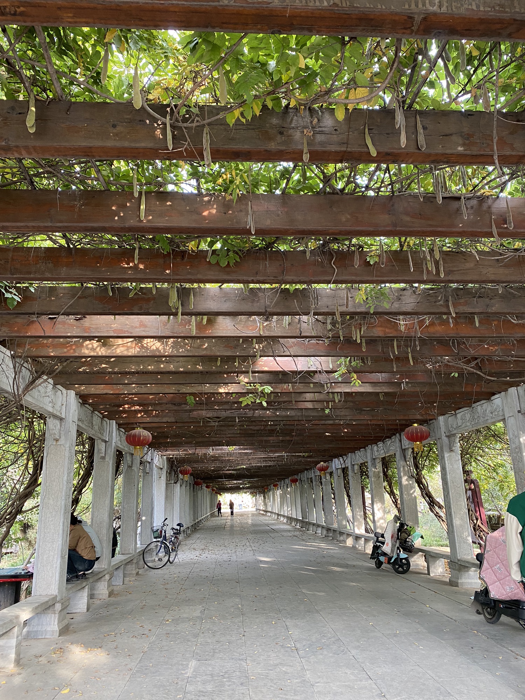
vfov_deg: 67.3
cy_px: 350
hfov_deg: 53.1
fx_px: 526
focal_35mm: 26
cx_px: 262
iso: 125
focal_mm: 4.25
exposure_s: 1/77
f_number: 1.8
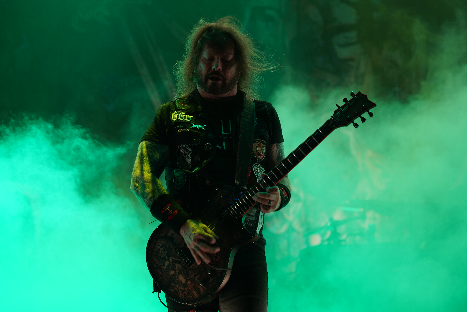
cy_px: 156
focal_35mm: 105
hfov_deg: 19.5
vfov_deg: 13.0
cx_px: 234
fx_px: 1362
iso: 320
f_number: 4
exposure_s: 1/125
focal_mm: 105
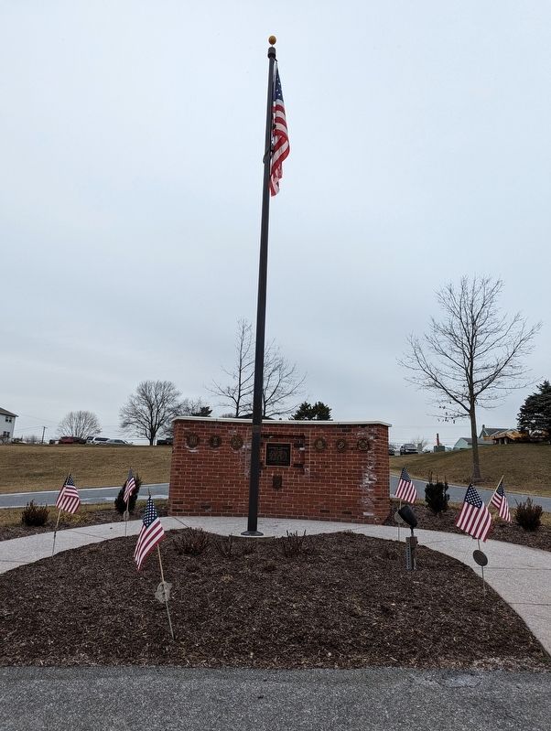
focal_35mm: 24
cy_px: 366
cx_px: 276
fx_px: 508
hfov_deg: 57.0
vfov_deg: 71.5
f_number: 1.85
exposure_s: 1/703
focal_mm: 6.81
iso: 78
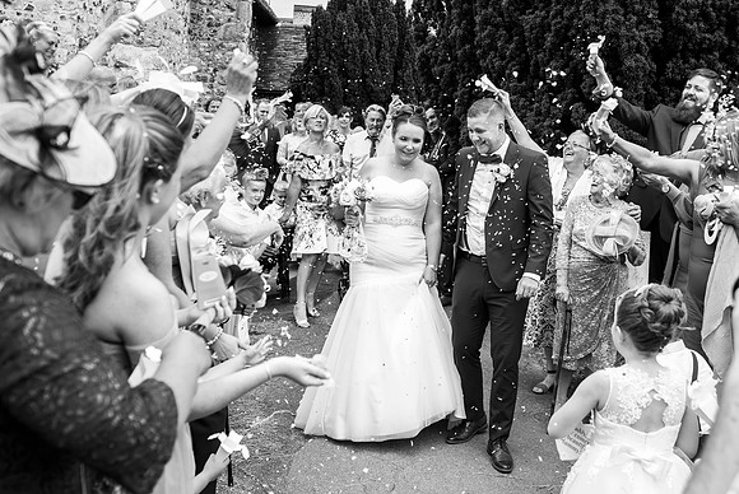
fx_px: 879
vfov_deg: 31.3
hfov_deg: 45.3
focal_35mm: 43
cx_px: 445
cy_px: 200
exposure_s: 1/500
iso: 320
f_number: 4
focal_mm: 35
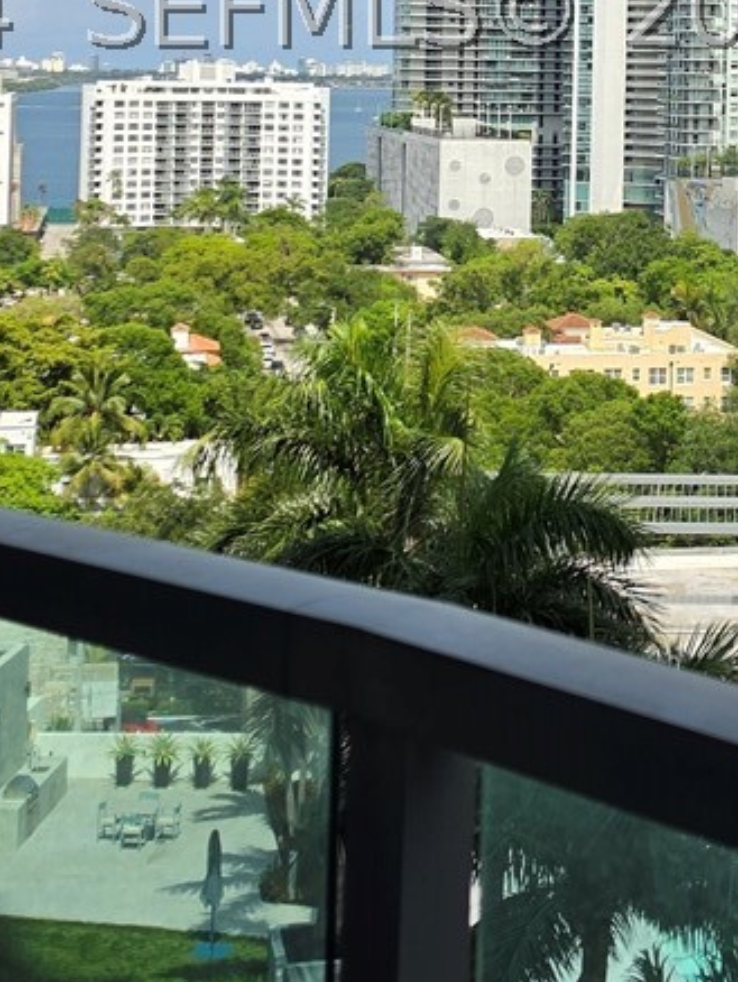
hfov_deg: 17.2
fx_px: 2385
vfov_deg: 22.4
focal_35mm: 84
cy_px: 9
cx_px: 745
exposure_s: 1/6571
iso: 64
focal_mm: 6.5
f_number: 1.4
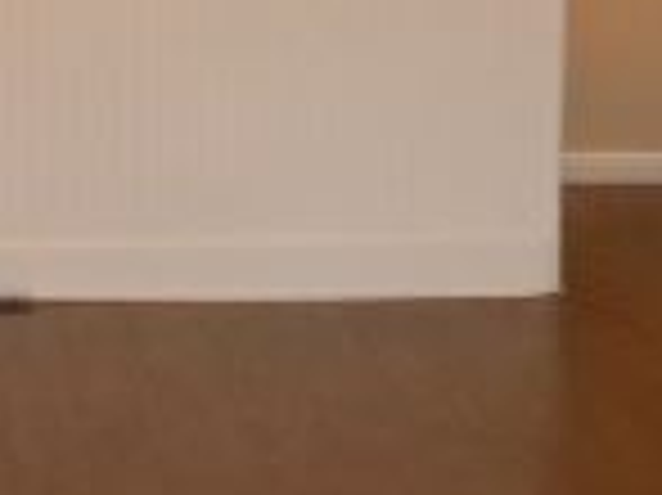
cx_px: -162
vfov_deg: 7.6
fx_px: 3726
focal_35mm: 195
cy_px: 320
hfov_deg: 10.0
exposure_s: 1/25
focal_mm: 5
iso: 320
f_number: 3.7
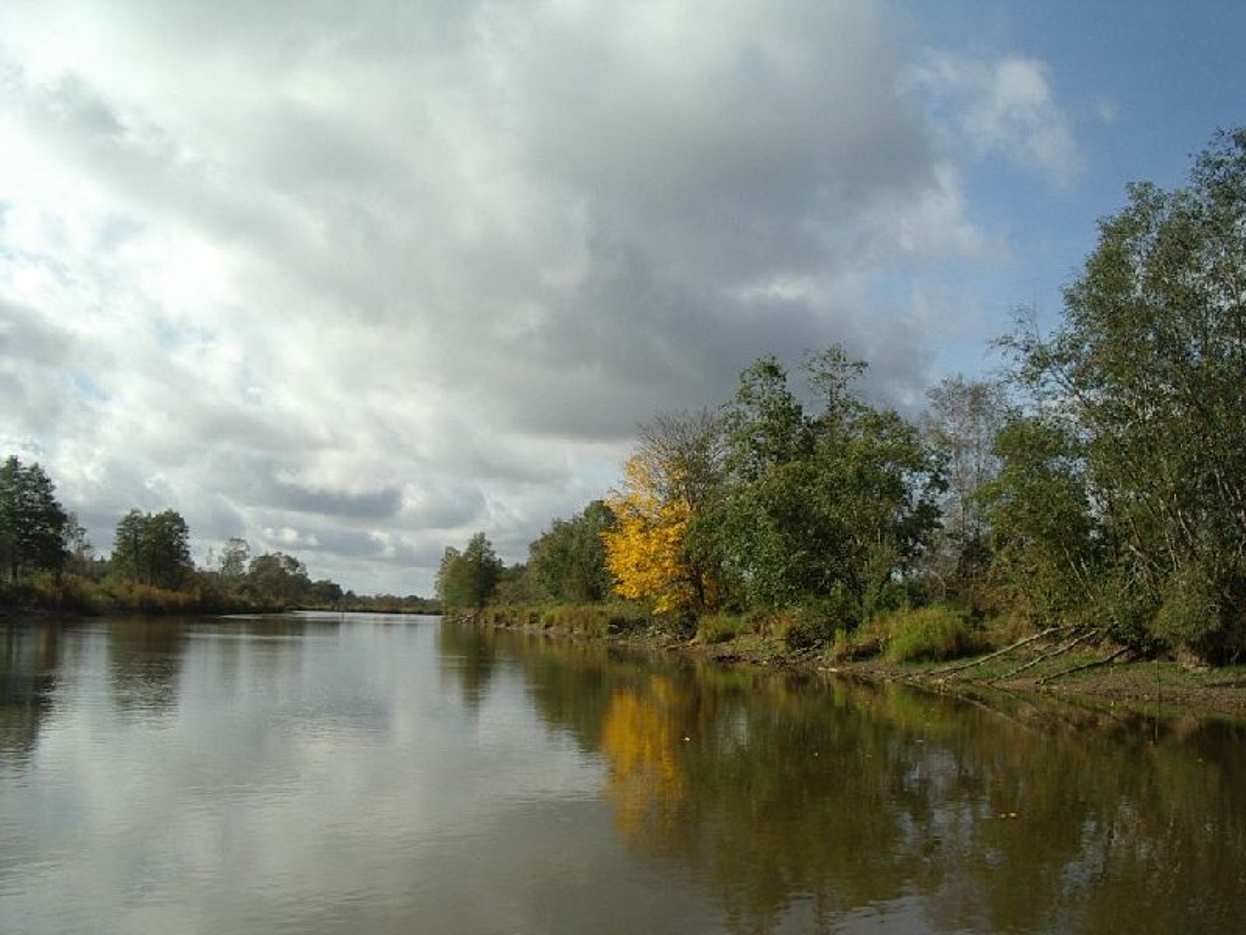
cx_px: 623
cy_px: 468
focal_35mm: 38
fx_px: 1368
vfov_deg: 37.7
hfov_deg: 49.0
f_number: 4.8
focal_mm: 5.8
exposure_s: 1/500
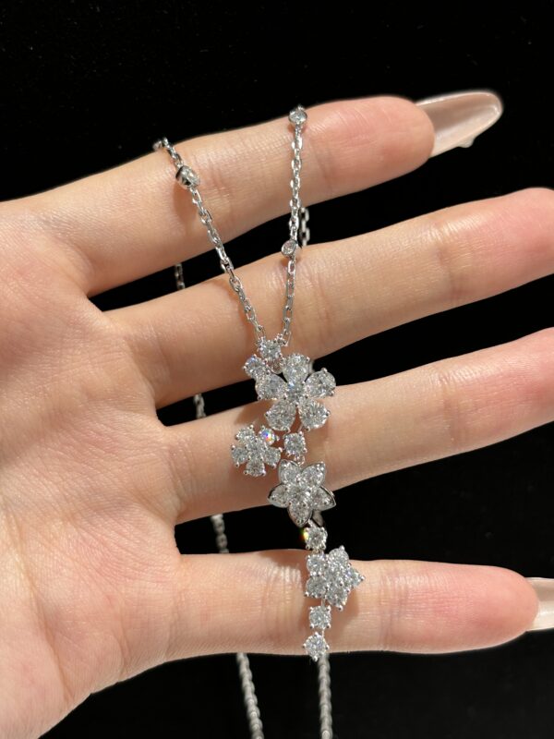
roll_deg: +3.5
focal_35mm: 52
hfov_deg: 28.0
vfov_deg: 36.8
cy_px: 370
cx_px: 277
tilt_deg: -29.4
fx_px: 1110
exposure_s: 1/100
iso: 32
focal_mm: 5.96
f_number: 1.6
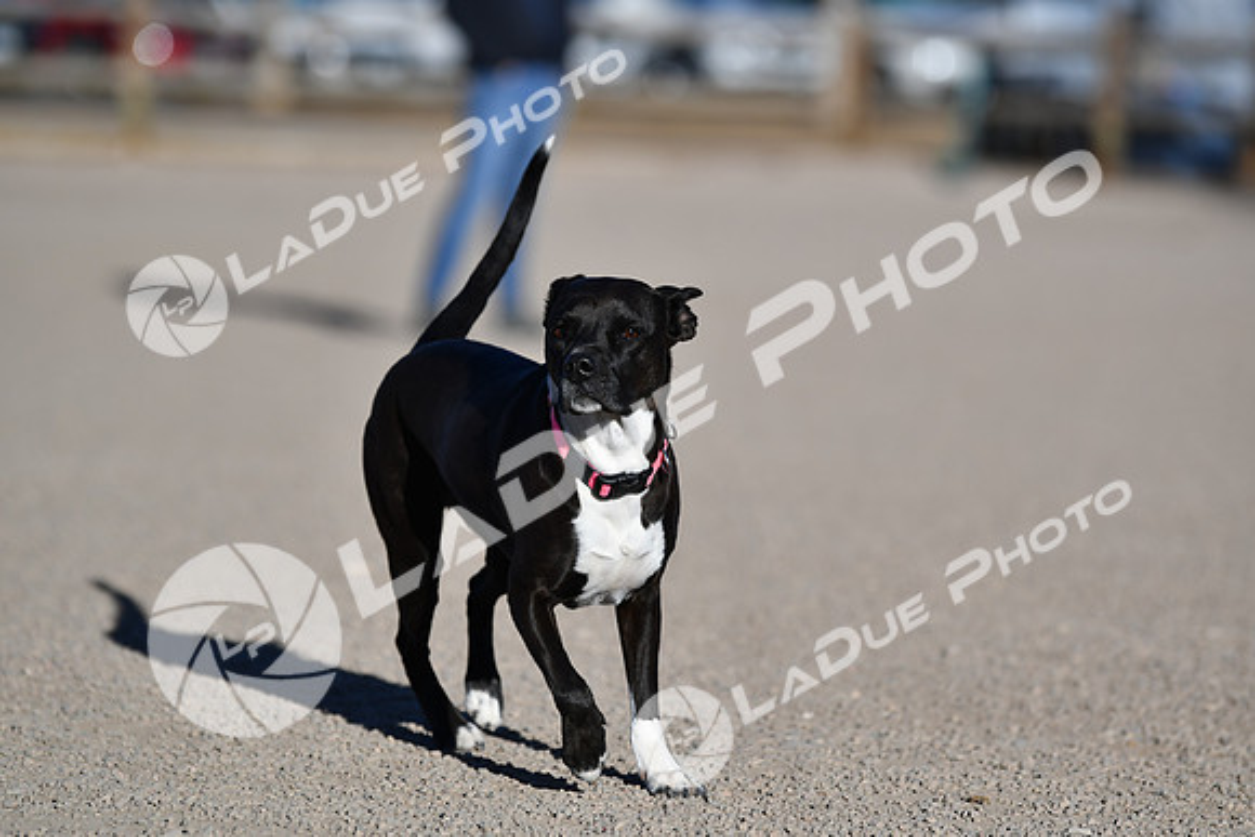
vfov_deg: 6.1
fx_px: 7845
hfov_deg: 9.1
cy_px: 418
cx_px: 628
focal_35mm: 225
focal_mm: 150
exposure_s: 1/4000
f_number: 2.8
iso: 100
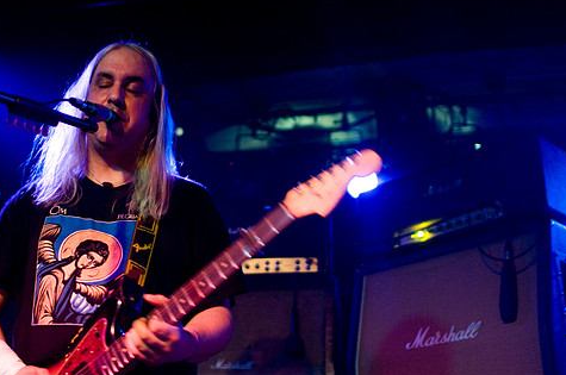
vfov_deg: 24.5
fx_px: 863
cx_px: 223
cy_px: 180
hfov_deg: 36.2
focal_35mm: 55
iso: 1000
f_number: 1.4
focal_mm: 30
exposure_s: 1/40
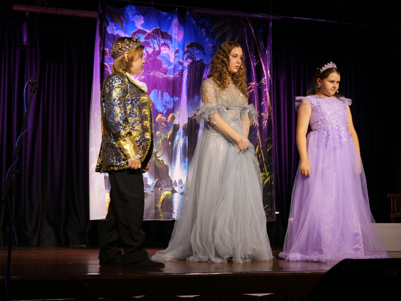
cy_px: 150
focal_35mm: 60
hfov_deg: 32.2
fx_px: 695
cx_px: 200
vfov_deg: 24.4
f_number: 4.9
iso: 800
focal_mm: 30
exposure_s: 1/125
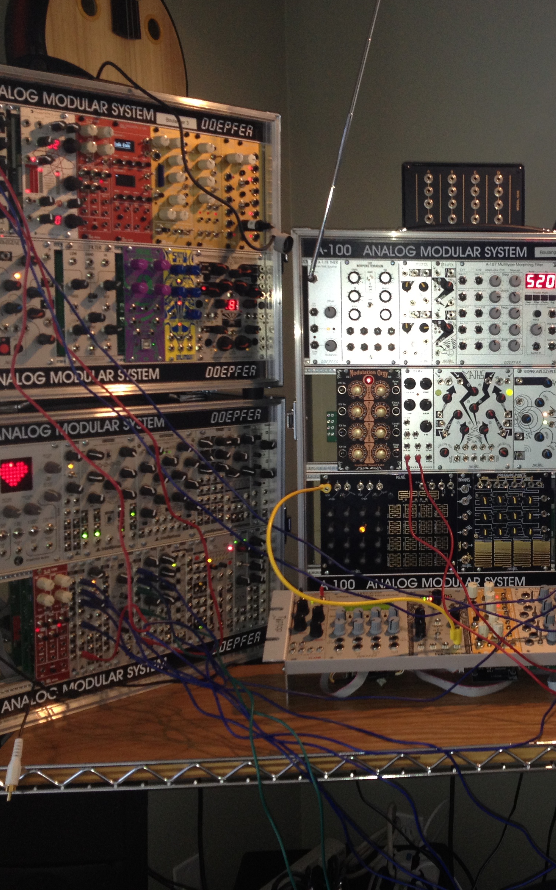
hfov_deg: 25.0
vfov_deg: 40.3
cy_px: 441
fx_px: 1212
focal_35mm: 50
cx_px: 502
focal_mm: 4.28
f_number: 2.4
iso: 100
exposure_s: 1/20
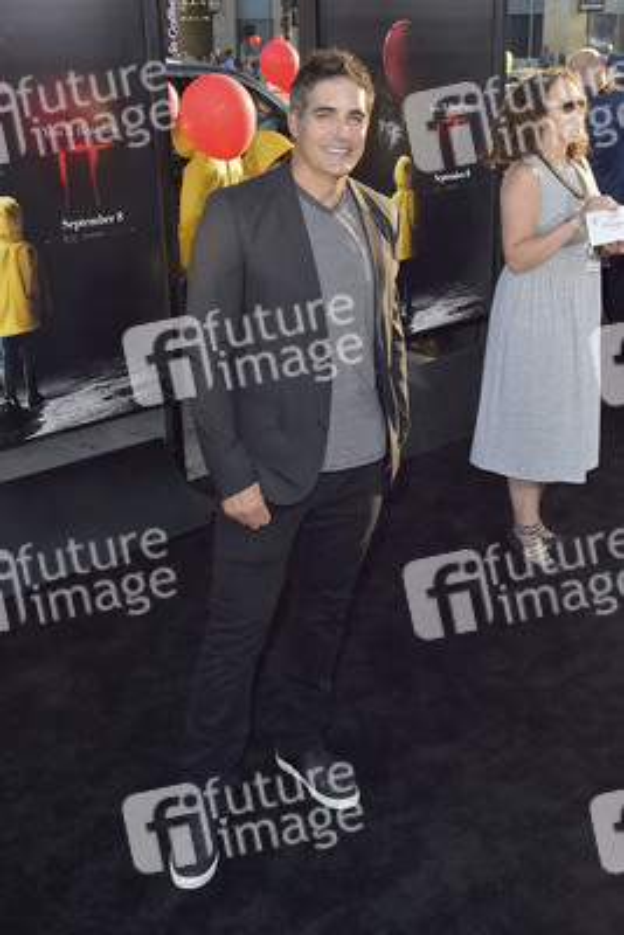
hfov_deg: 35.1
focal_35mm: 38
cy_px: 468
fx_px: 987
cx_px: 312
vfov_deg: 50.7
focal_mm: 38
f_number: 6.3
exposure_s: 1/250
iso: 500
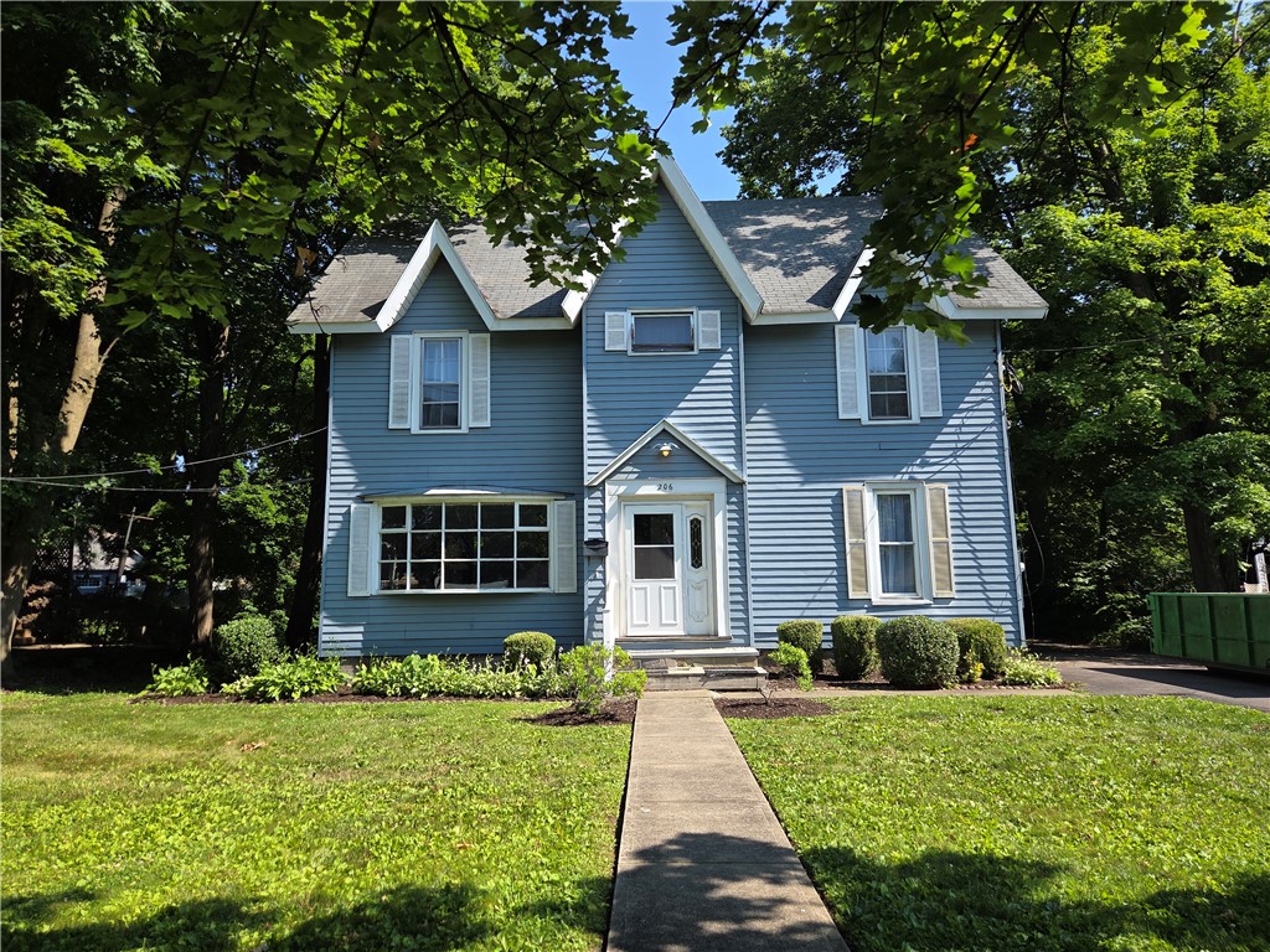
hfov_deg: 73.9
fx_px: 844
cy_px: 476
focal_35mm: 23
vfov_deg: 58.9
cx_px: 635
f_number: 1.8
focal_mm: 5.4
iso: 80
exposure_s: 1/2175
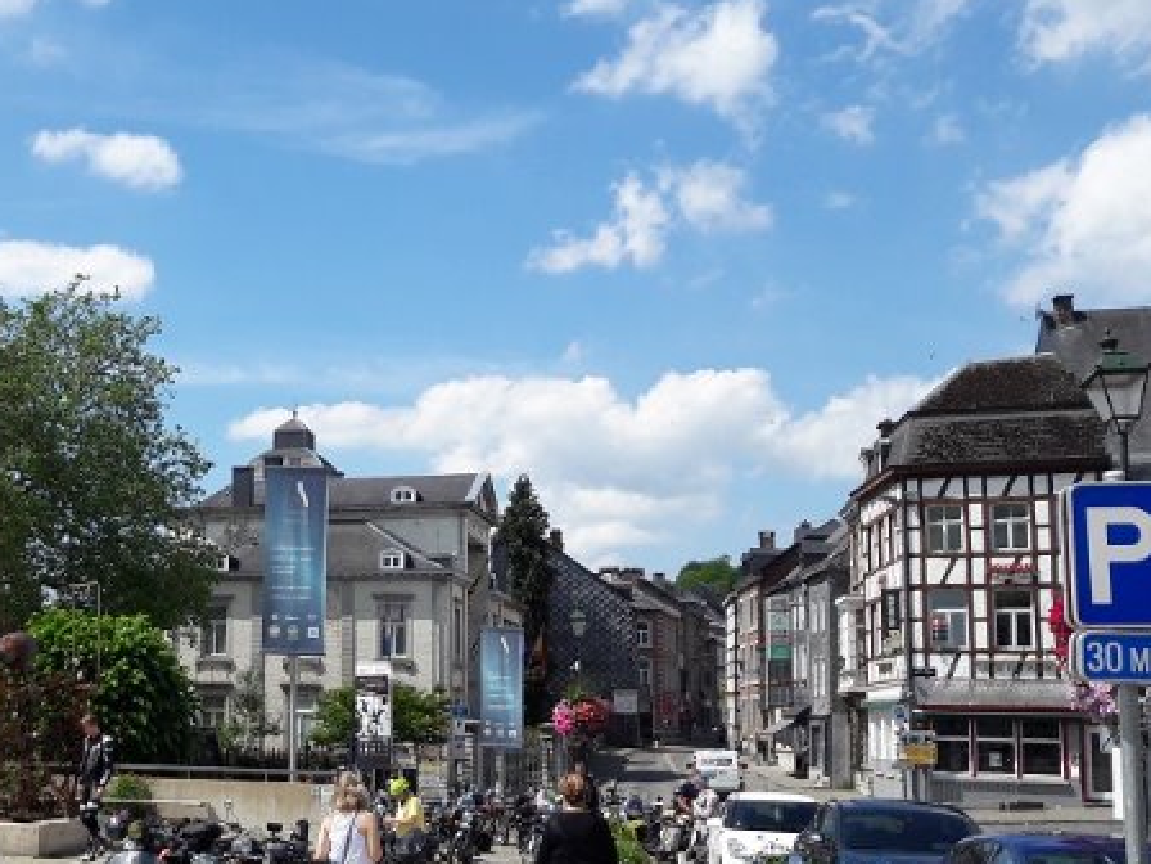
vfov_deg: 29.0
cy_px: 537
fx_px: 1663
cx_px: 218
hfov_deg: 36.8
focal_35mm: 50
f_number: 1.9
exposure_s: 1/1695
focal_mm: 3.7
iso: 40
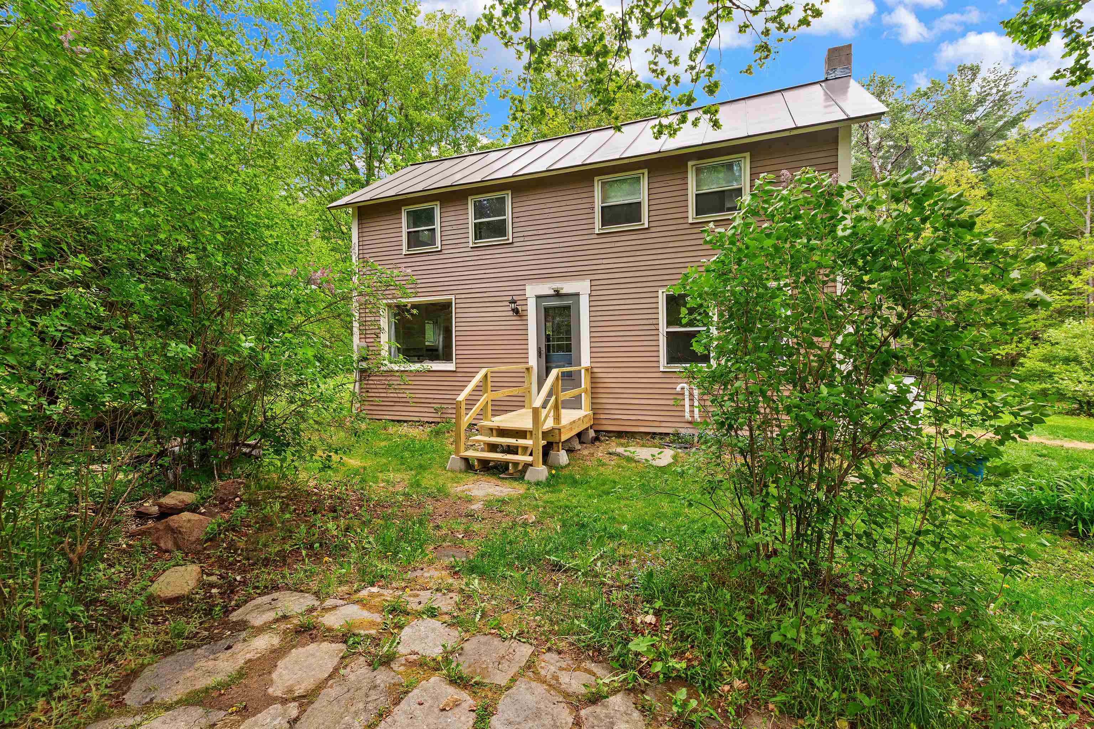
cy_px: 364
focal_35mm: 15
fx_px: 456
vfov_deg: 77.3
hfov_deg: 100.4
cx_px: 547
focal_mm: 10
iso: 100
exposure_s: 1/80
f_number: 9
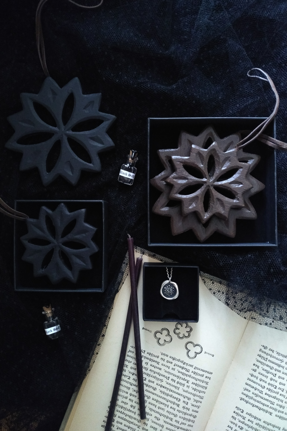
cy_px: 216
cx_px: 144
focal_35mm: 25
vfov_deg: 71.5
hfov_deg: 51.3
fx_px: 299
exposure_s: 1/3
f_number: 2
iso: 575
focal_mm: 4.52
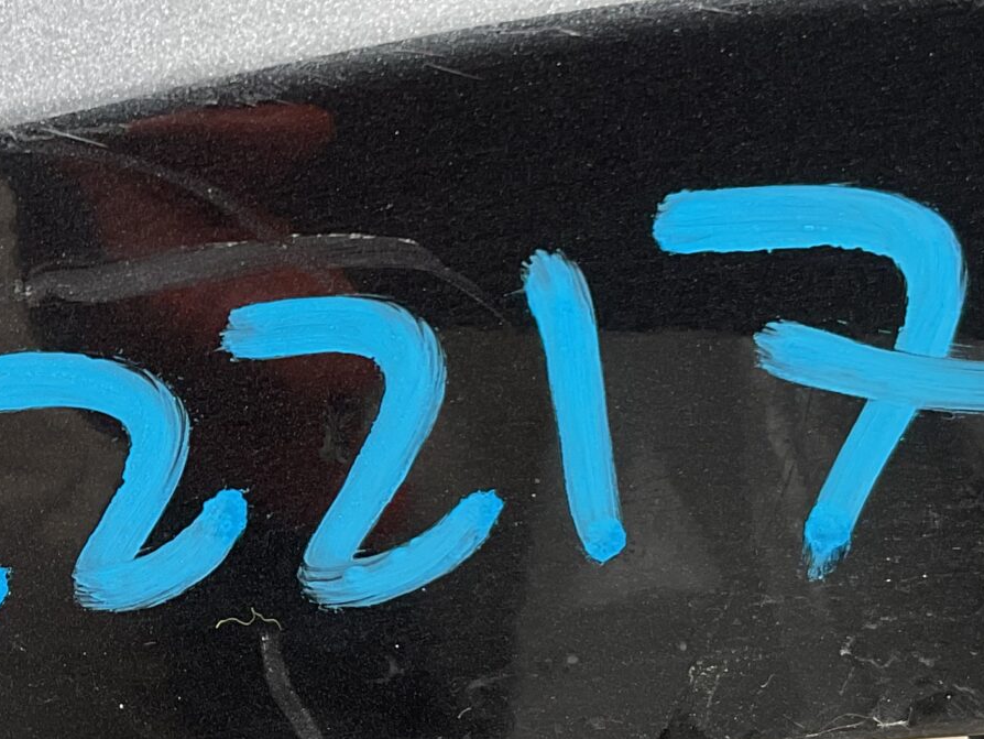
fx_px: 2360
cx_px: 45
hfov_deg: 22.8
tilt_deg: -20.9
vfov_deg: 17.8
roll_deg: -5.1
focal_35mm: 83
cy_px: 414
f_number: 1.8
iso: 16
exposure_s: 1/115
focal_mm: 3
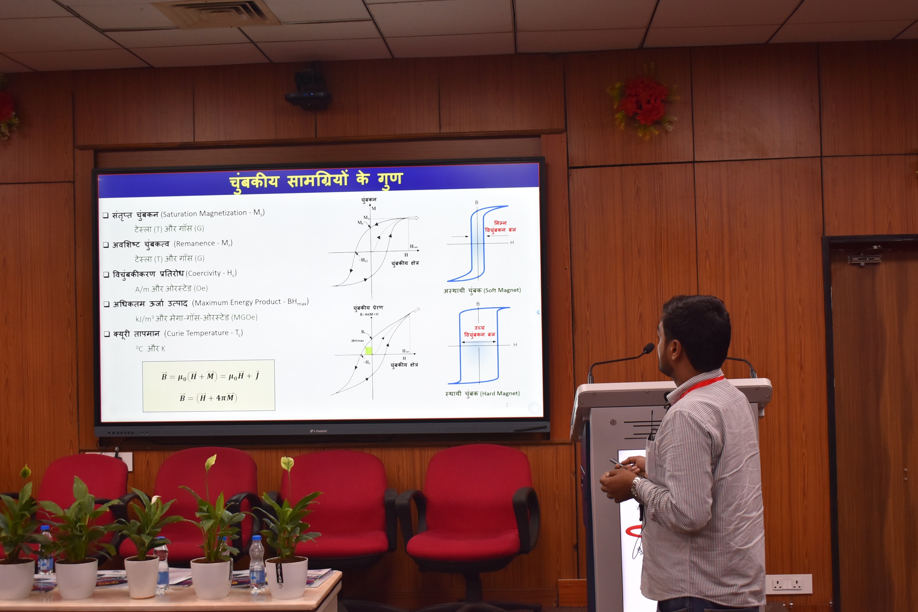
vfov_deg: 28.1
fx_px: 1224
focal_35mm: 48
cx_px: 459
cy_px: 306
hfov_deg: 41.1
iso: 800
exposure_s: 1/125
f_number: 5.6
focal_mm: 32
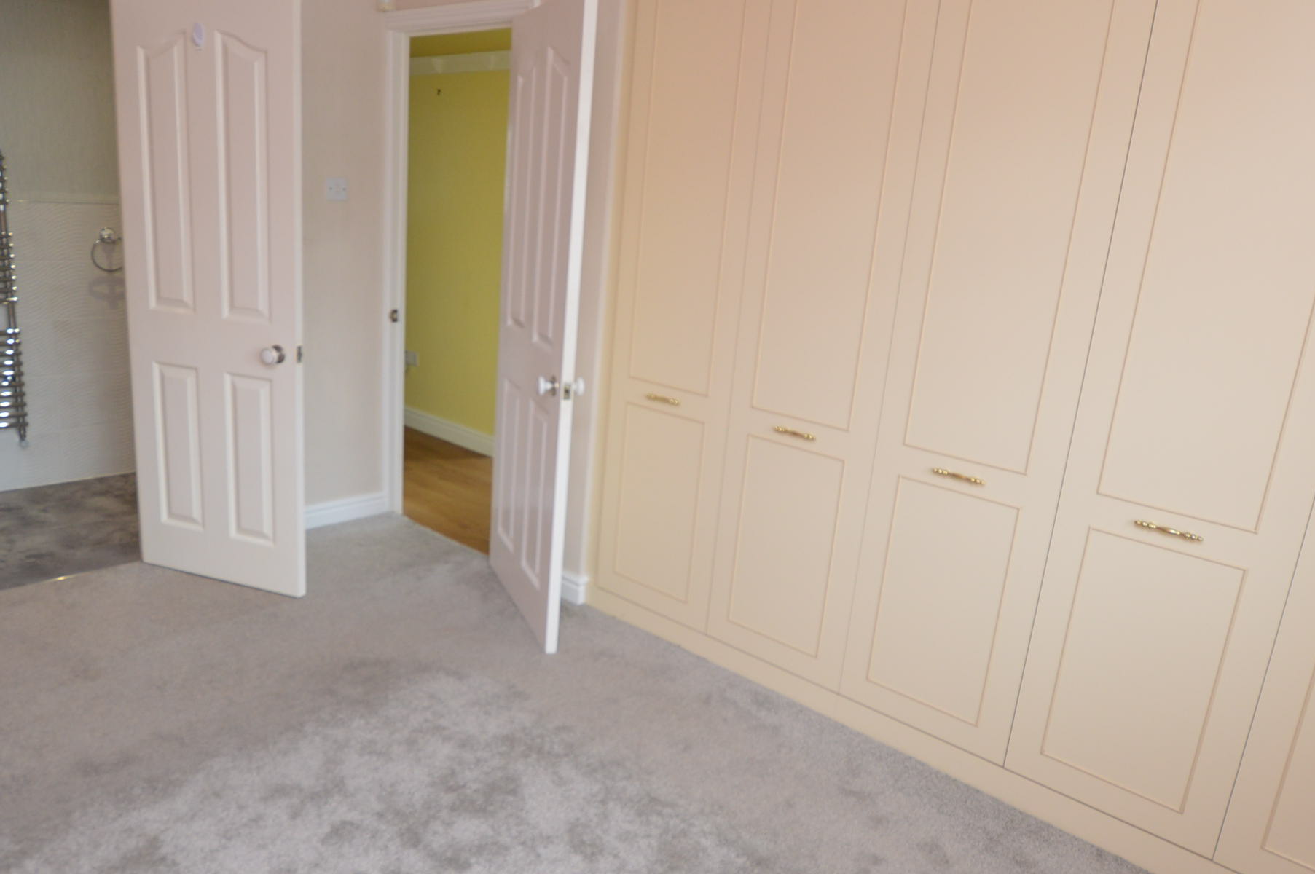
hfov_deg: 71.4
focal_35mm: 25
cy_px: 460
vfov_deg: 51.2
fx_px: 912
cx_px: 594
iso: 400
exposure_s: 1/80
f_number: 4.5
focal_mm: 10
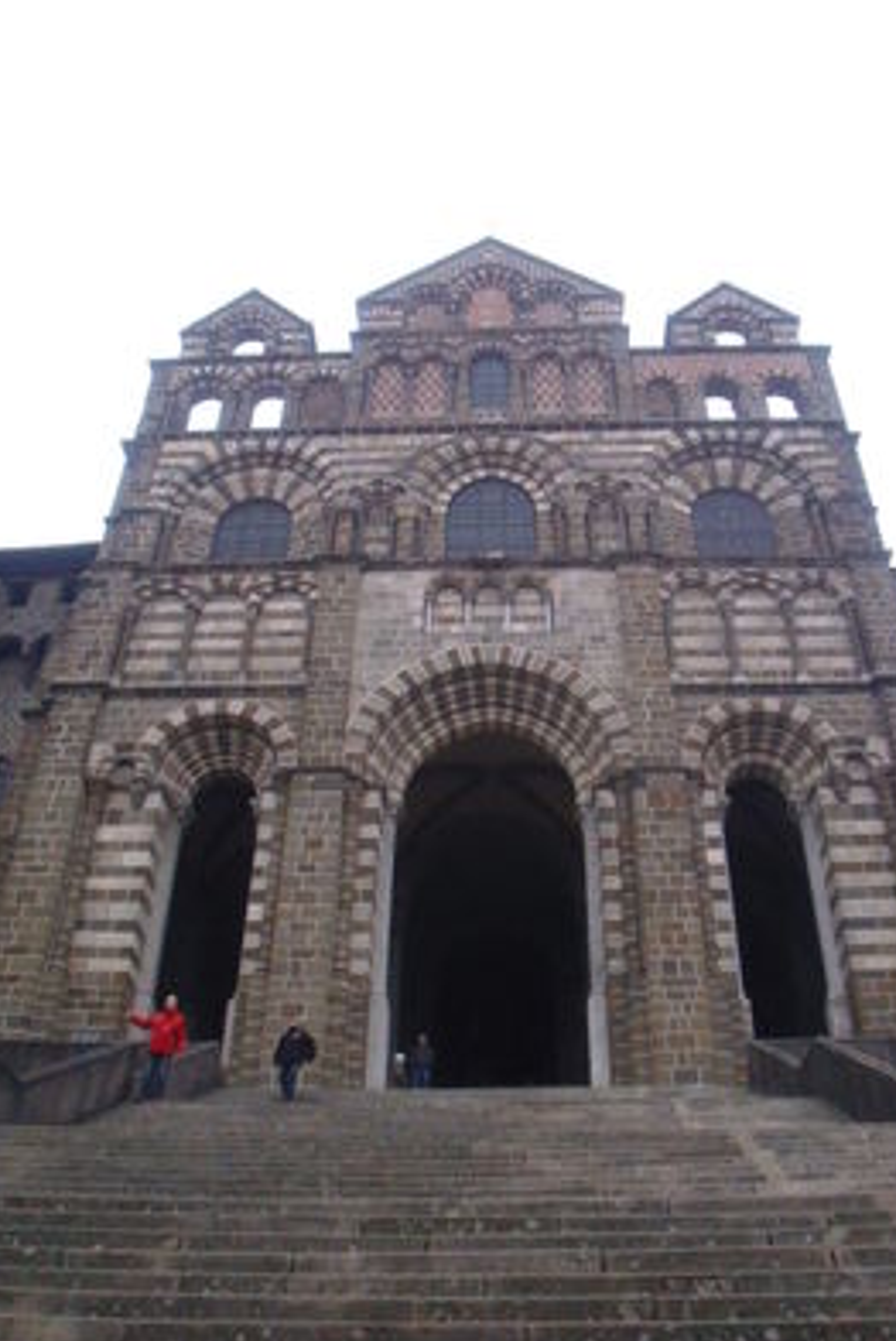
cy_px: 670
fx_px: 1304
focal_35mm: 35
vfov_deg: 54.4
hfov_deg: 37.9
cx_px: 472
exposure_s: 1/100
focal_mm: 5.58
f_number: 2.8
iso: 400
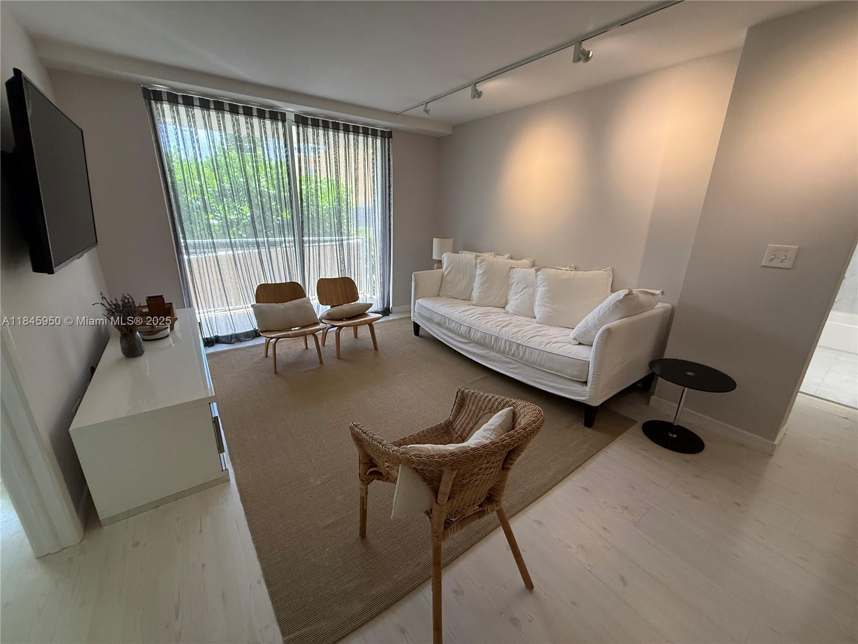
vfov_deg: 85.7
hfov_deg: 102.1
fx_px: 347
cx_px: 429
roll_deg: -1.8
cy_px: 322
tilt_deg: -16.9
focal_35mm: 14
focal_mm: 2.22
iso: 320
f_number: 2.2
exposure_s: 1/120
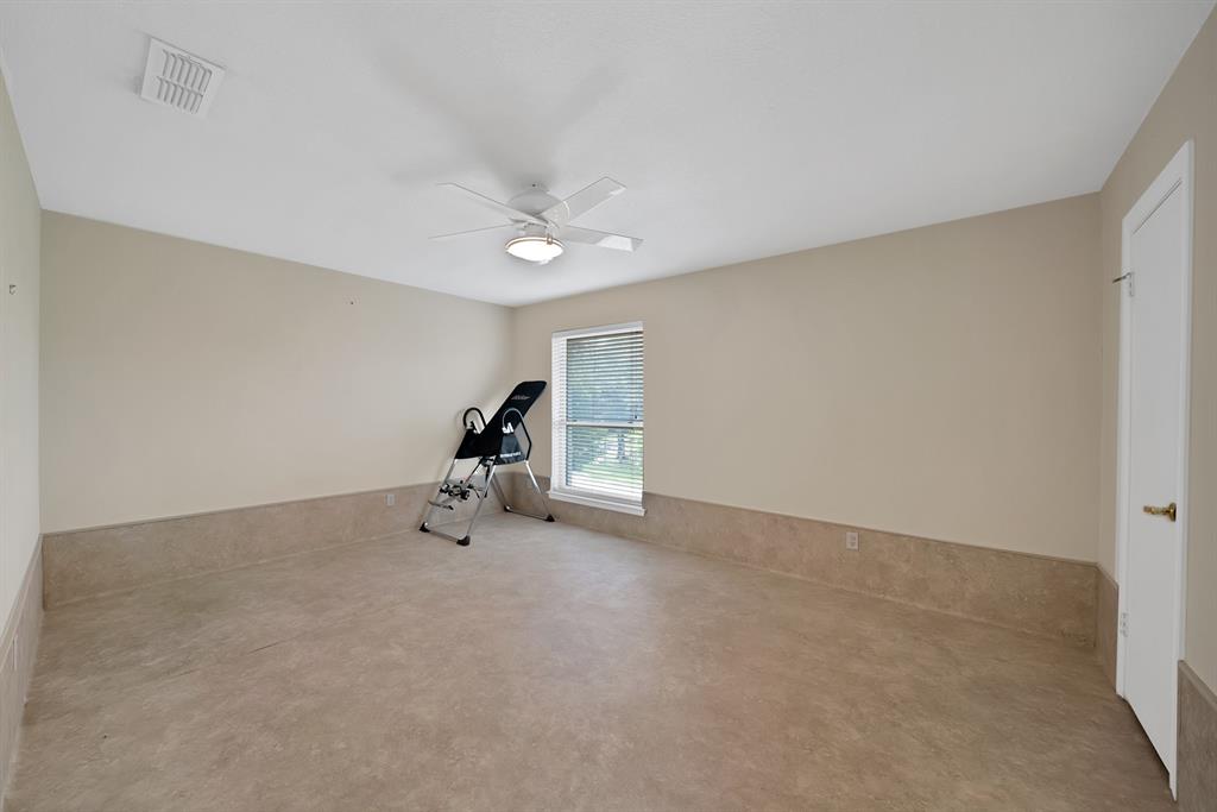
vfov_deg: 90.0
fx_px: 406
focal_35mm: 12
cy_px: 406
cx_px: 608
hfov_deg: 112.6
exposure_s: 1/4
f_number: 9
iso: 640
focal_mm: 12
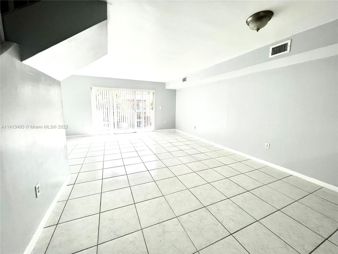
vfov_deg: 89.9
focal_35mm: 13
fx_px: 127
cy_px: 127
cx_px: 169
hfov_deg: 106.2
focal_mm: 1.57
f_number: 1.8
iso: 32
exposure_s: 1/148
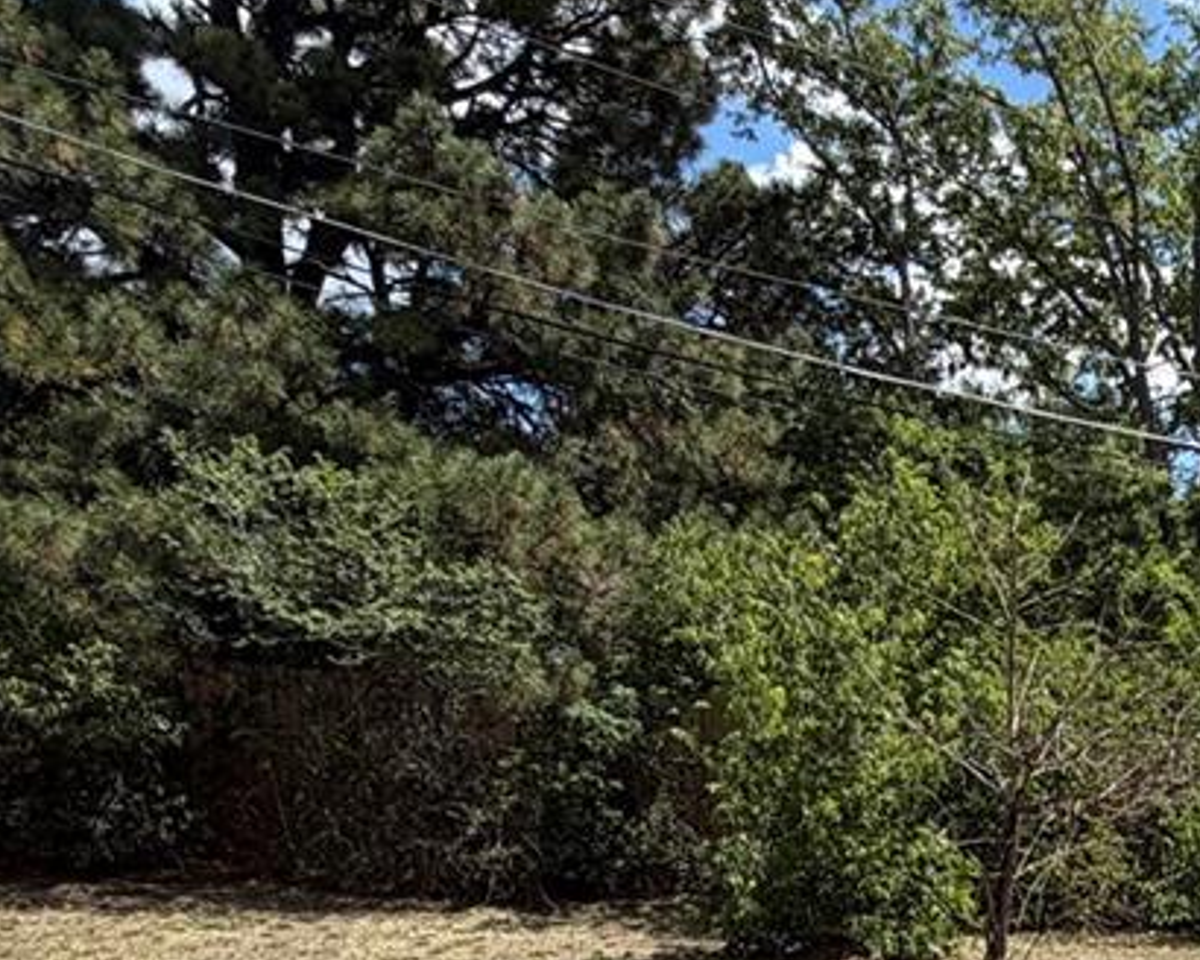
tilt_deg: -5.5
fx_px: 1705
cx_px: 1402
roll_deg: +0.3
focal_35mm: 48
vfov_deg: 28.6
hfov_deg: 32.7
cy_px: 1051
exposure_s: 1/770
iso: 25
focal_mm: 2.22
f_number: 2.2
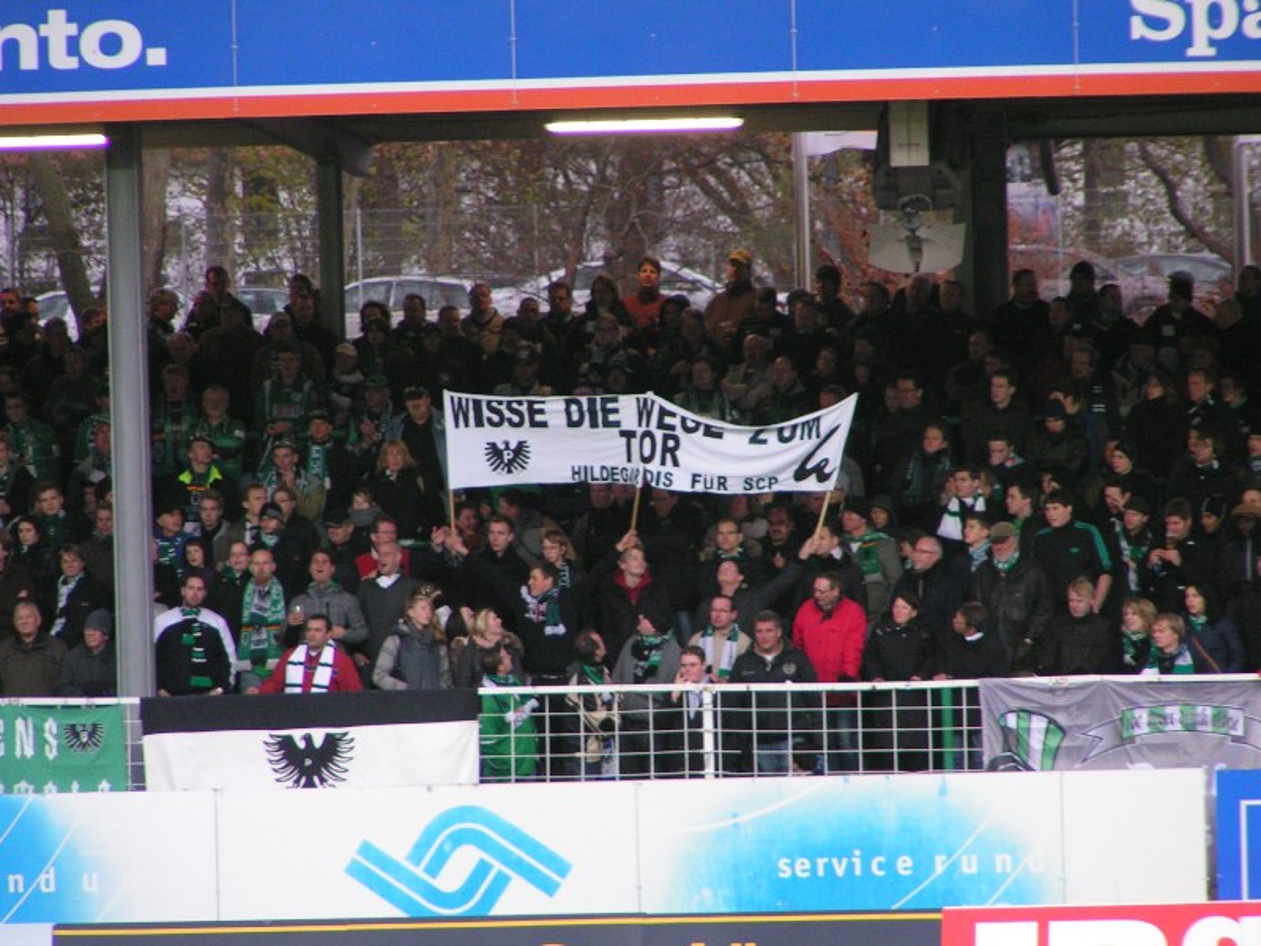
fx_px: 13843
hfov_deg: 5.2
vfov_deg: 3.9
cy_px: 473
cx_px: 630
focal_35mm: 380
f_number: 3.5
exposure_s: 1/100
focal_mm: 58
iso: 200
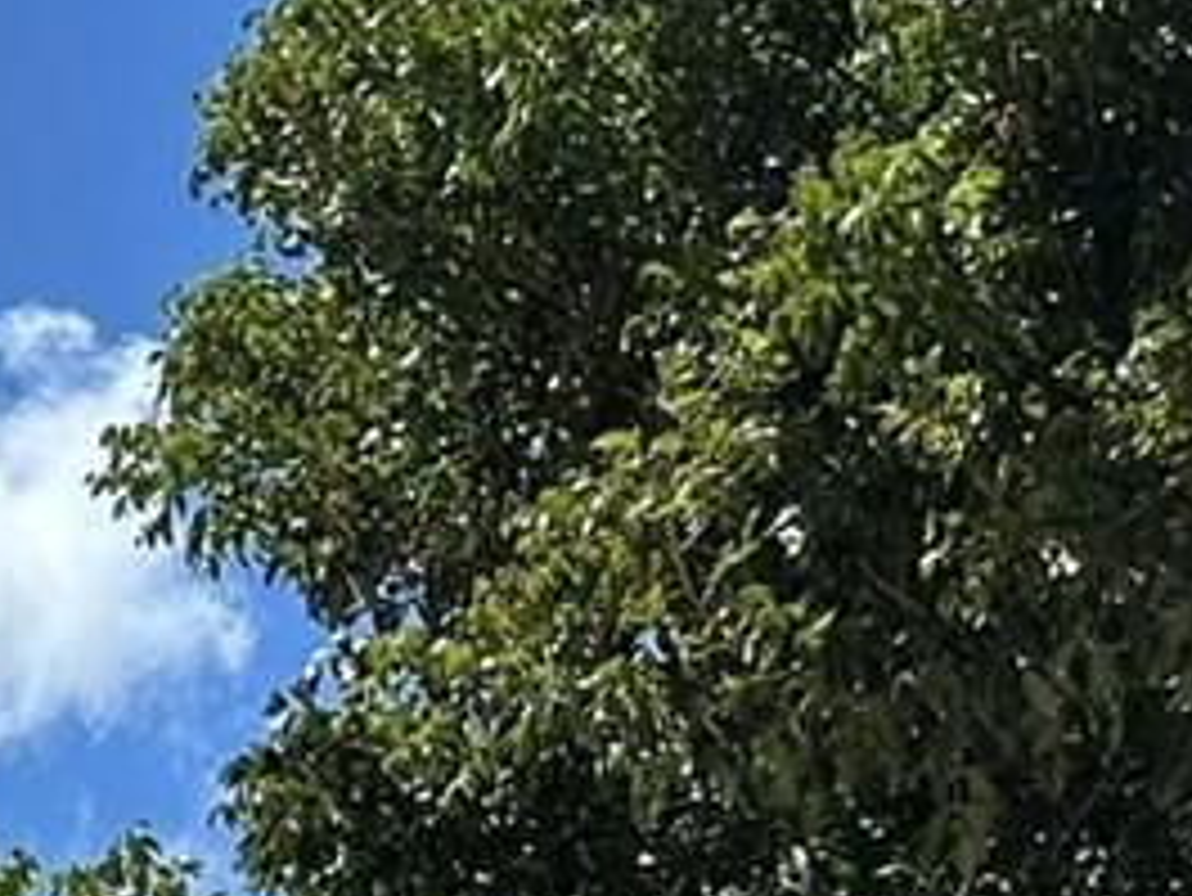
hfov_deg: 12.0
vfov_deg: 8.9
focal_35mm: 145
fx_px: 4995
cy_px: 2368
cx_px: -1282
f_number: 1.78
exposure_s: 1/5525
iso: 80
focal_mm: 6.86
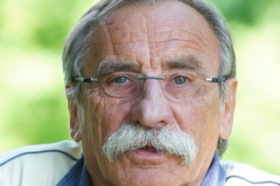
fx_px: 3350
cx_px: 171
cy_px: 127
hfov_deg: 4.8
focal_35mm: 431
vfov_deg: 3.2
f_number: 4
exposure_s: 1/320
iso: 640
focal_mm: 200
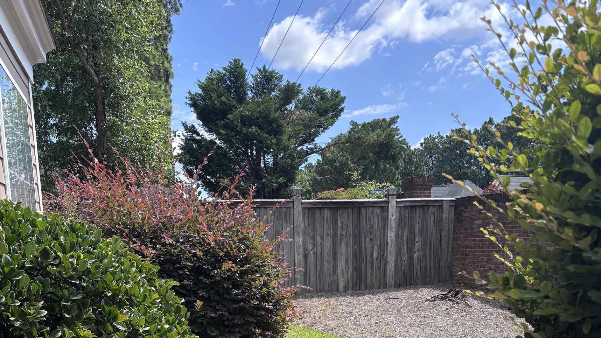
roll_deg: -1.0
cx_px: 302
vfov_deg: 28.8
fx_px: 606
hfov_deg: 52.8
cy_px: 353
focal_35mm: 38
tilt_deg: -10.8
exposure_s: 1/2024
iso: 50
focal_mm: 5.96
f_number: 1.6
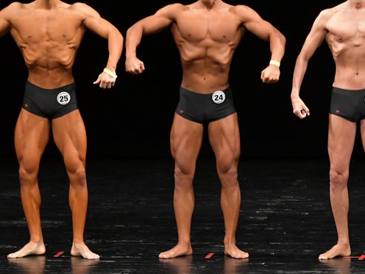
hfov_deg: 5.2
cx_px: 216
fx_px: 4038
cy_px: 103
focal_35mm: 383
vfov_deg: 3.9
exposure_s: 1/400
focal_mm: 170
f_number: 5.6
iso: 3200
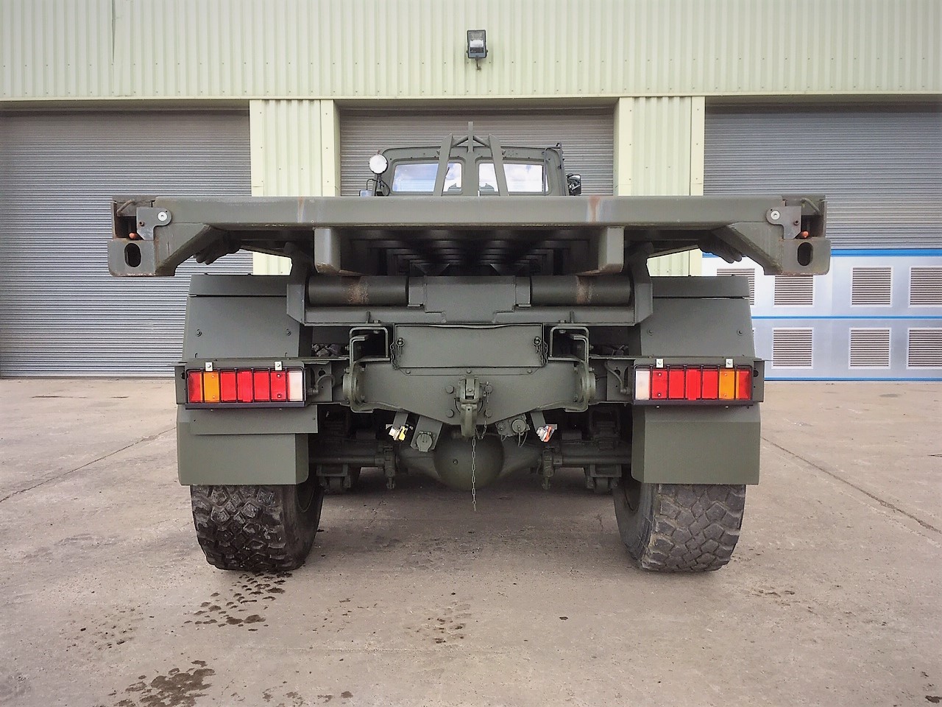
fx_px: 789
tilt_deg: -3.7
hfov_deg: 61.7
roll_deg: -0.4
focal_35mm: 29
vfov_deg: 48.2
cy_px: 354
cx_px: 471
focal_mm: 4.15
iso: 25
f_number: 2.2
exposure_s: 1/236
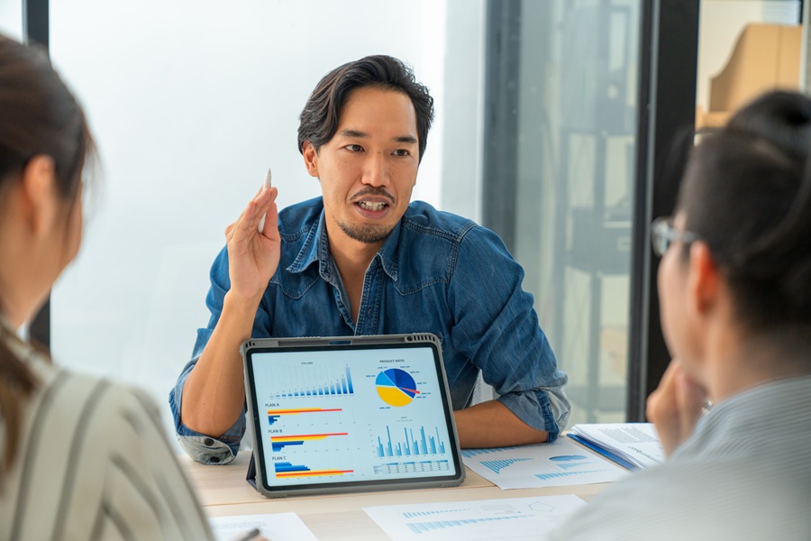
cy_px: 270
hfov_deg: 28.8
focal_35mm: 70
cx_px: 406
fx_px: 1577
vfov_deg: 19.5
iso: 200
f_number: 2.8
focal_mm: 70
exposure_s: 1/250
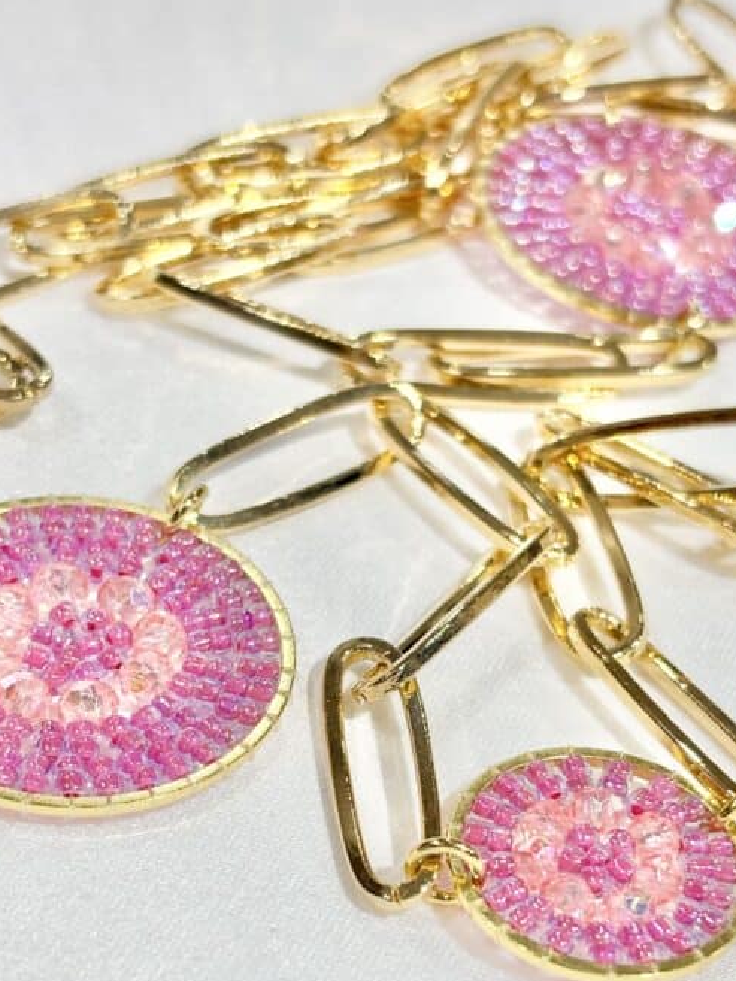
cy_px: 729
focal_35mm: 81
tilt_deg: -35.8
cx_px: 351
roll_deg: +3.9
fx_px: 2296
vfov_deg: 23.9
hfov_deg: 18.2
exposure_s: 1/299
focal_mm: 5.96
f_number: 1.6
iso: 32
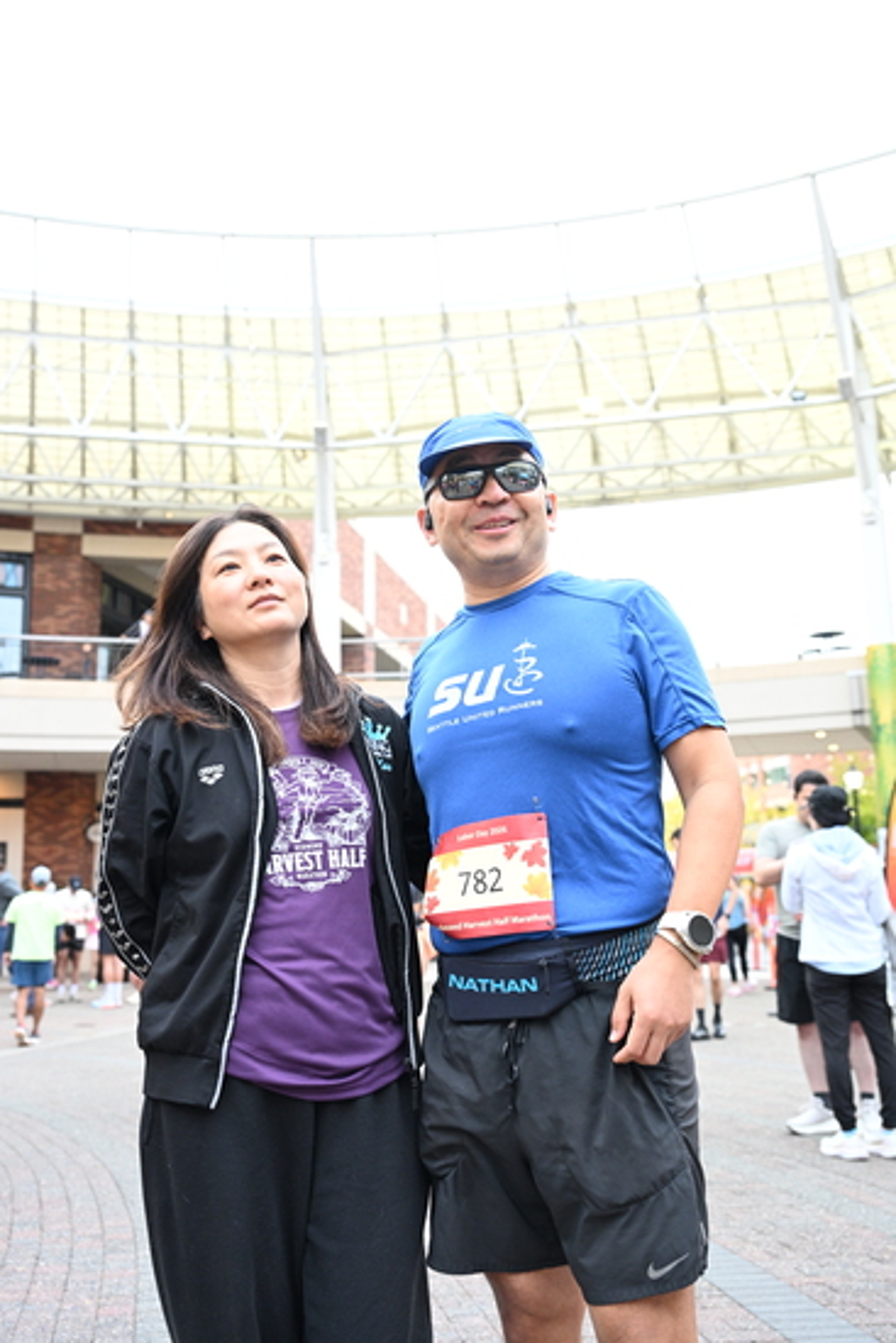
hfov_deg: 38.4
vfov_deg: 55.1
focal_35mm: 34
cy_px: 672
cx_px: 448
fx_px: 1287
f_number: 4
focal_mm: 34.5
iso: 2000
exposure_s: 1/160
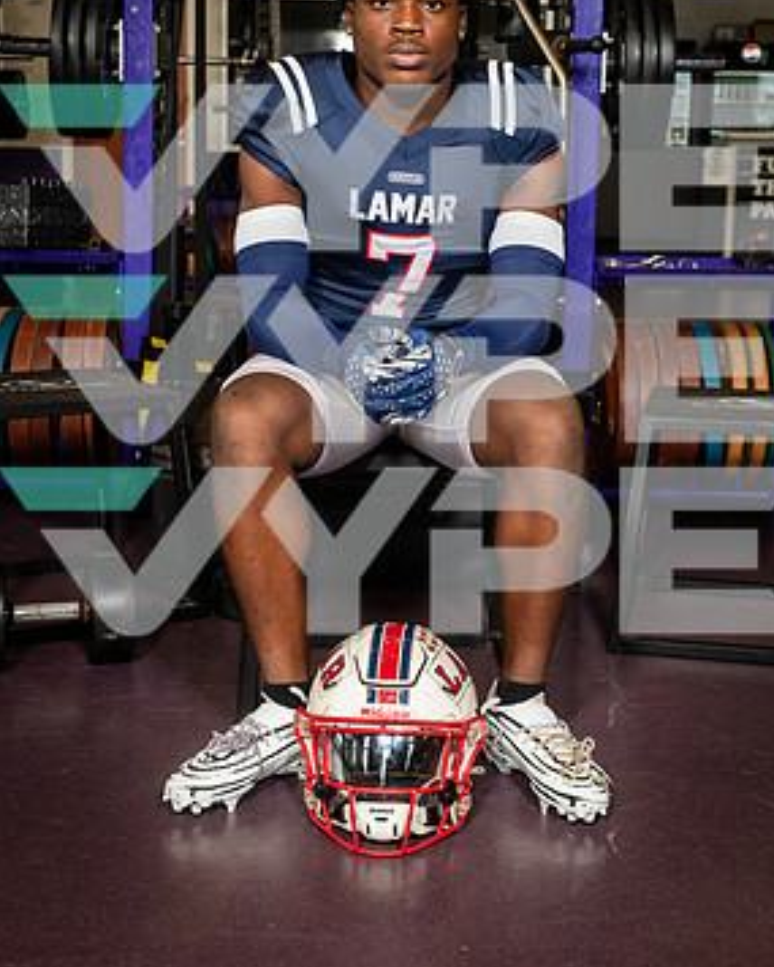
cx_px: 405
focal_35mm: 57
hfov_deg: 26.7
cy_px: 361
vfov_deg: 32.8
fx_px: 1631
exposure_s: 1/250
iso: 800
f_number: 7.1
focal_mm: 48
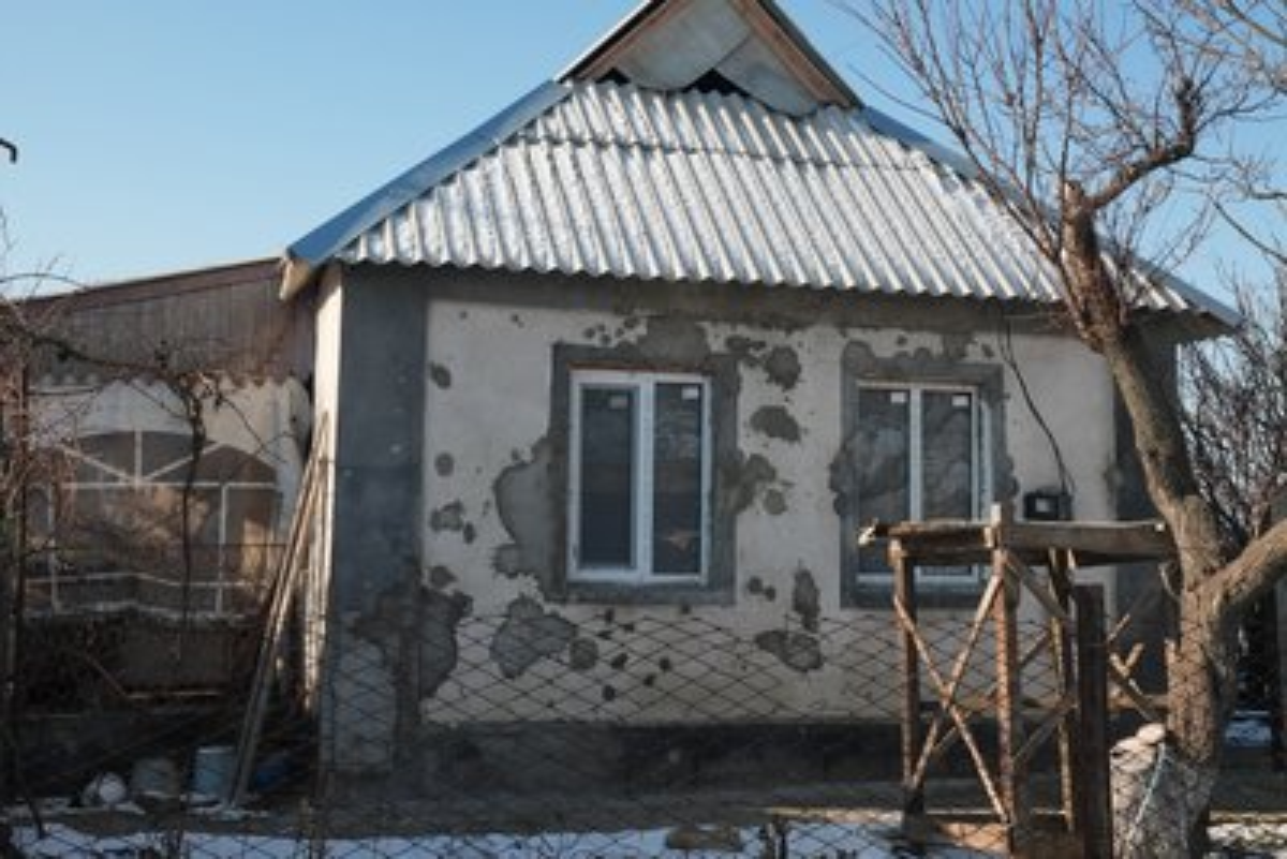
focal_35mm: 38
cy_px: 430
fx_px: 1359
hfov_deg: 50.7
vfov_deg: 35.1
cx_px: 644
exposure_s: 1/100
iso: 800
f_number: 11
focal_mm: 38
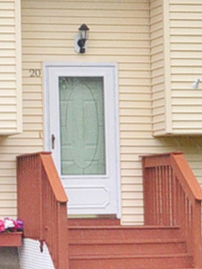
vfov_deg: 11.9
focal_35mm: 165
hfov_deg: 8.6
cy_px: 80
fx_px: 1283
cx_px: -179
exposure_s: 1/400
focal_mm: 20
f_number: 7.1
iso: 640
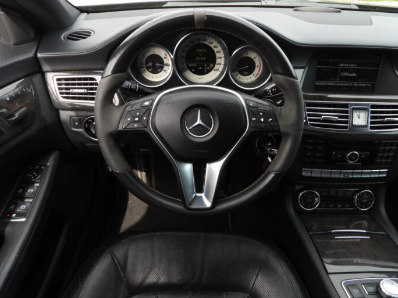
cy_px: 145
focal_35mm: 25
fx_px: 287
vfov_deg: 54.9
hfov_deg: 69.4
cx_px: 205
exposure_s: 1/200
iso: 100
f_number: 2.8
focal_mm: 4.3
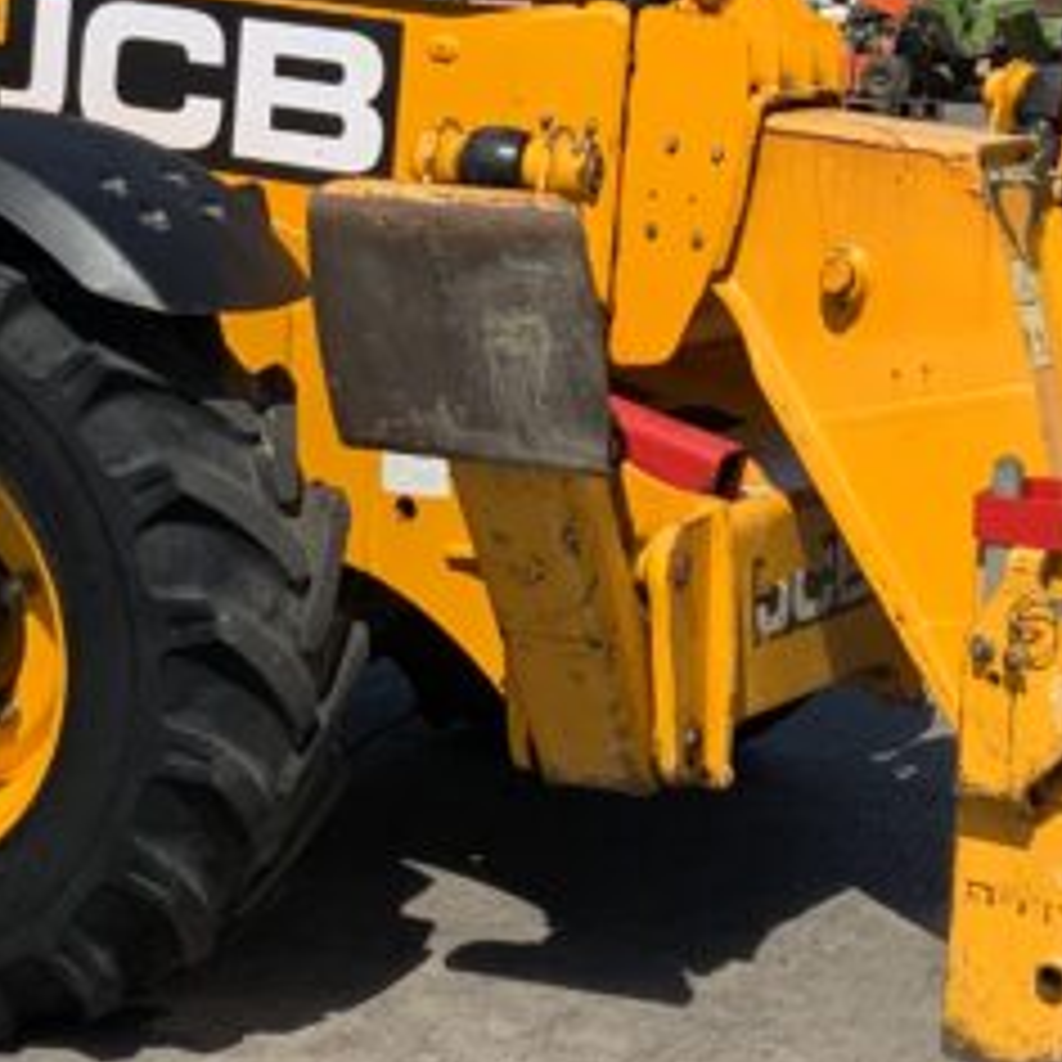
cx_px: 423
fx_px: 3853
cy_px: 153
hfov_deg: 15.7
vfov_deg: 15.5
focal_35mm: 111
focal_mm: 3
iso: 20
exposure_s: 1/2320
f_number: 1.8
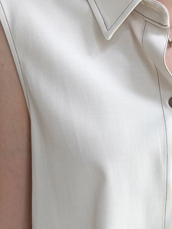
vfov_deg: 26.8
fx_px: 450
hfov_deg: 21.5
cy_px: 234
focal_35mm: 68
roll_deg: -0.1
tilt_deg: -14.3
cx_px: 128
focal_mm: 5.96
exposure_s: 1/122
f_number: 1.6
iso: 32
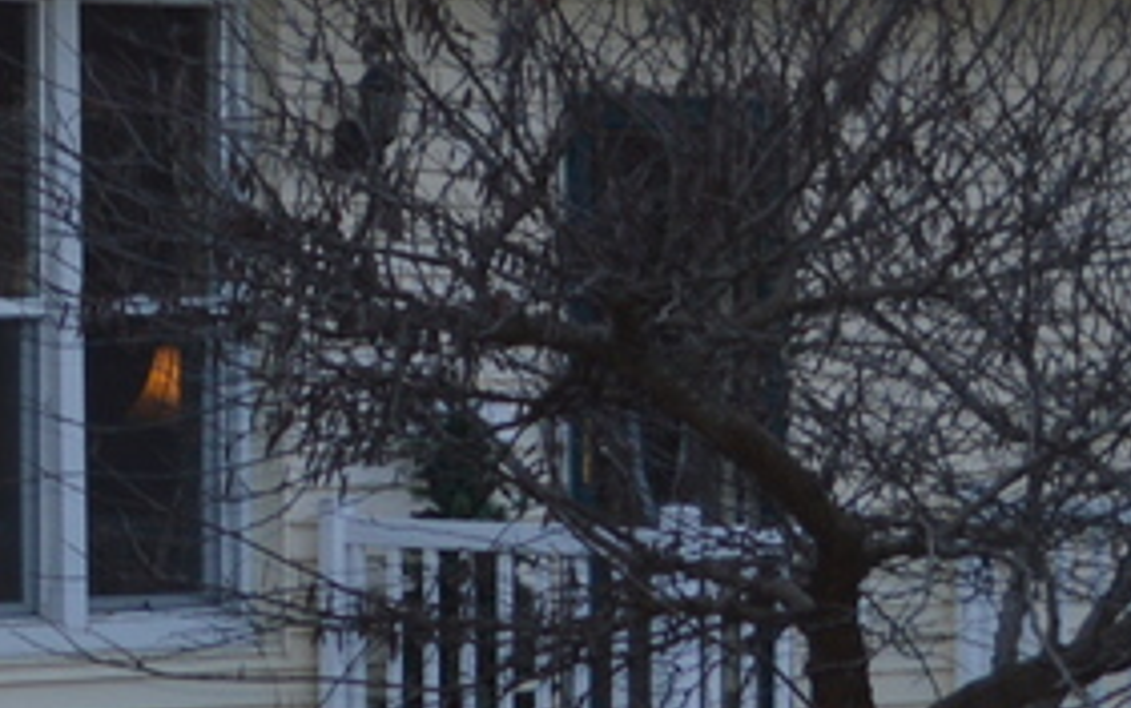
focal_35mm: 212
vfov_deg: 6.2
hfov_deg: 9.7
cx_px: -221
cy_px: 467
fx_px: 6538
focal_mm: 24
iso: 140
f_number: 4
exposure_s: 1/125
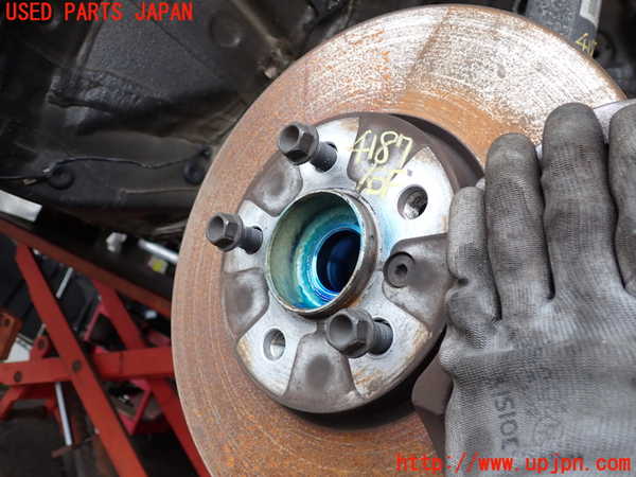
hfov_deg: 60.0
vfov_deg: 46.8
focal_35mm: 30
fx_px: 551
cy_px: 238
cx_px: 318
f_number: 2.3
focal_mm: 5.4
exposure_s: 1/100
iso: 100
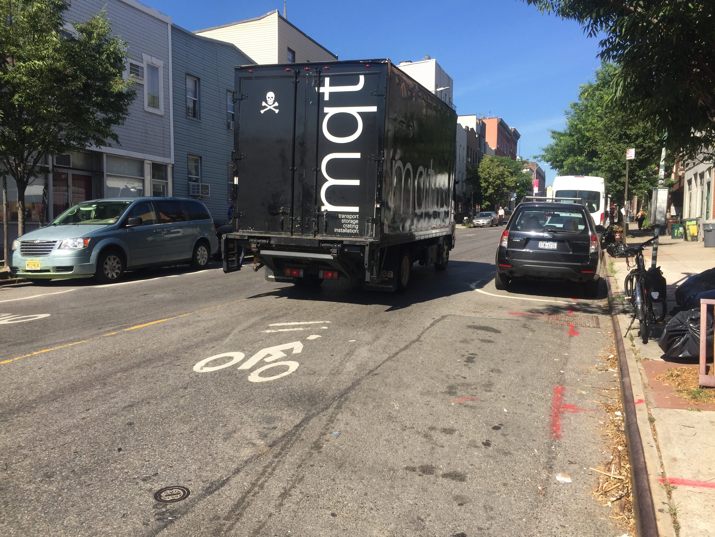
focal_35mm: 29
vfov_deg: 48.2
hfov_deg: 61.7
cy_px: 268
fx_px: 599
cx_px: 358
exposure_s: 1/1319
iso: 32
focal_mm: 4.15
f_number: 2.2
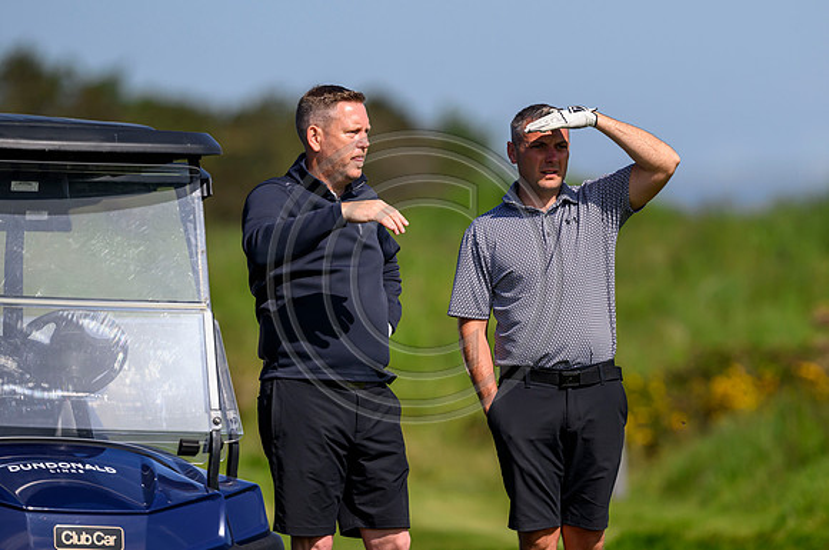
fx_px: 11022
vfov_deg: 2.9
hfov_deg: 4.3
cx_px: 496
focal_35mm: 479
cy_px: 219
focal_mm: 400
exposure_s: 1/5000
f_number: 4.5
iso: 500
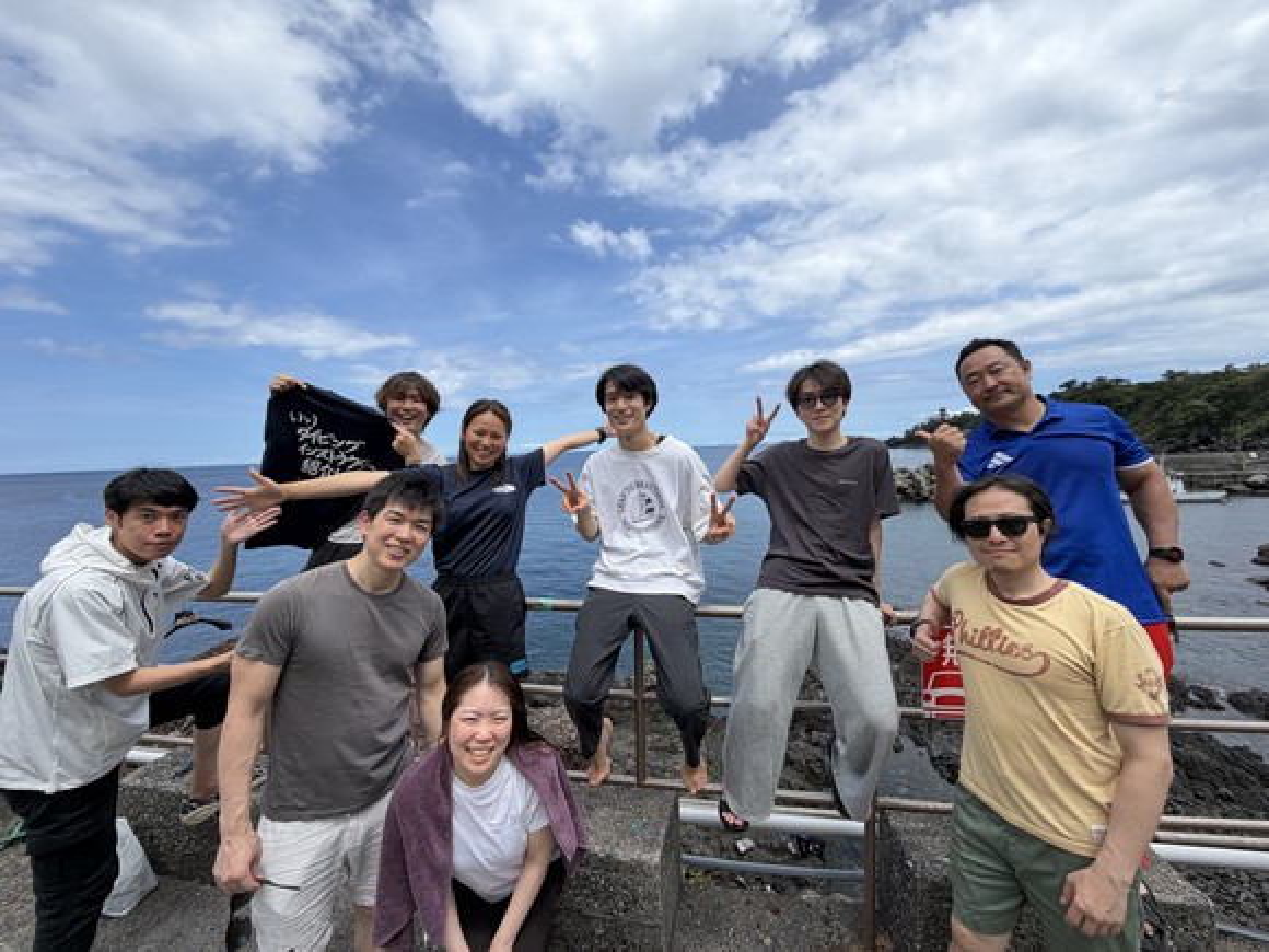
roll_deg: +3.0
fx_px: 513
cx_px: 634
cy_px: 476
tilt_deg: -2.4
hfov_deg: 102.1
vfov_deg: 85.7
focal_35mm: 14
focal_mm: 2.22
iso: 20
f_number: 2.2
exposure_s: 1/853
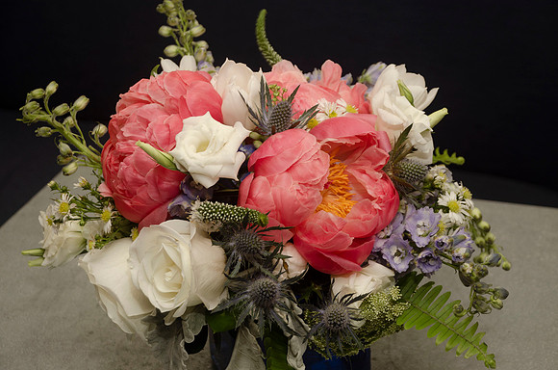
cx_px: 279
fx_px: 1438
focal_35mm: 93
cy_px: 185
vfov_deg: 14.6
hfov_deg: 22.0
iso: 100
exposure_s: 1/250
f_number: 5
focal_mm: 62
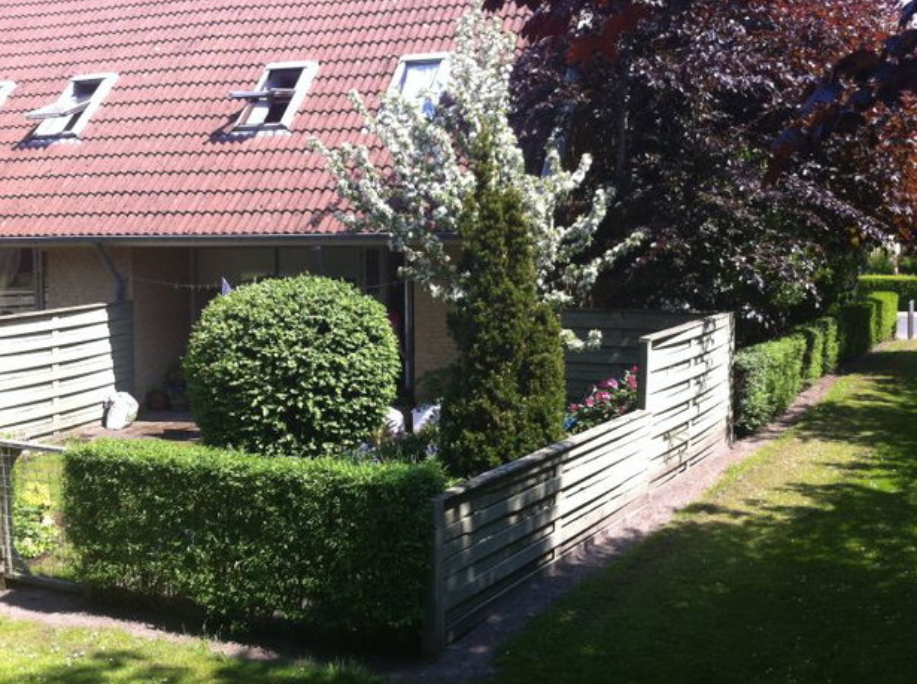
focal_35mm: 41
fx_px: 1084
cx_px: 476
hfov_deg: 45.8
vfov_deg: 35.0
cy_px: 292
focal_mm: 3.85
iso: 80
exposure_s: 1/437
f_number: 2.8
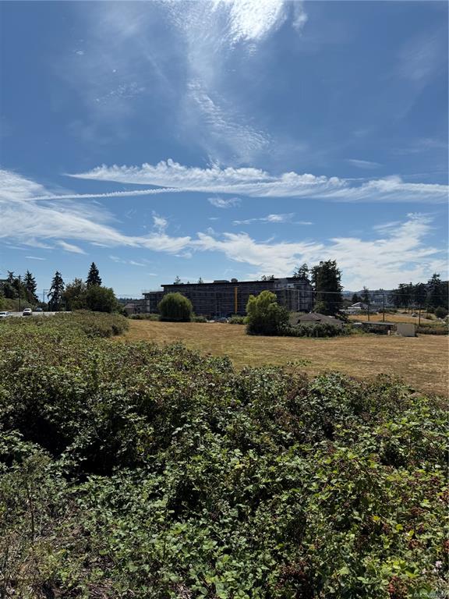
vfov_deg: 71.6
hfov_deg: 56.8
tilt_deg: +2.0
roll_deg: +0.6
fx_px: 415
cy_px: 300
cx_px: 224
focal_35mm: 24
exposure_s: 1/10309
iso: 80
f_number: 1.78
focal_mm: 6.76
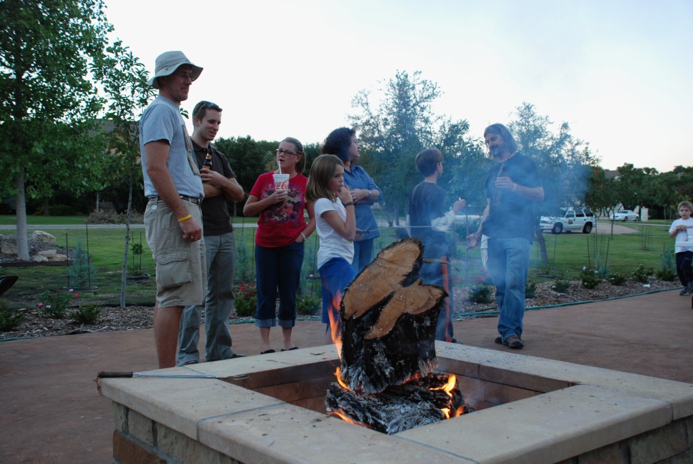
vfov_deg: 37.0
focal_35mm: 36
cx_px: 346
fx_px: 694
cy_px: 232
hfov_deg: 53.1
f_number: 4
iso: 400
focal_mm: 24
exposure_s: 1/30
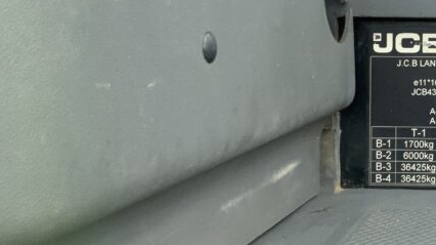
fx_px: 878
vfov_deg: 15.7
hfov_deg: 25.3
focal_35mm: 76
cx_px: 515
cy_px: 28
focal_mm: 3
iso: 40
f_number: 1.8
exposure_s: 1/122
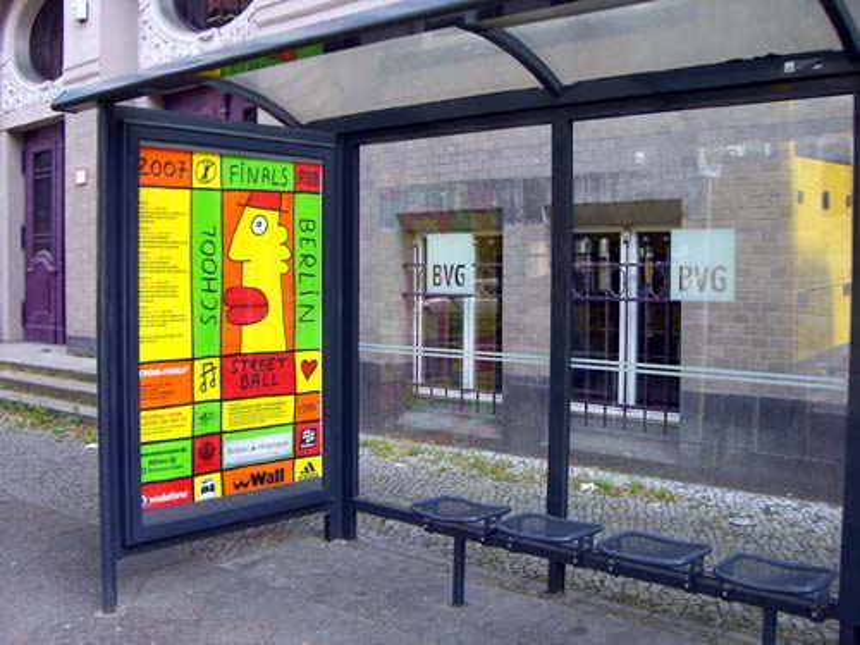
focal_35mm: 38
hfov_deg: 49.0
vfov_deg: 37.7
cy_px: 322
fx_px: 944
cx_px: 430
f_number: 2.7
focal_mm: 6.2
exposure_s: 1/125
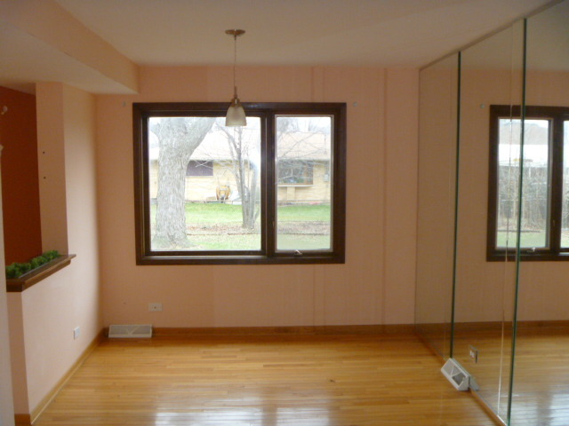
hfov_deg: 52.6
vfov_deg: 40.7
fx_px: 575
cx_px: 284
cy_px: 213
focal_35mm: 35
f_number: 3.5
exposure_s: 1/30
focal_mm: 6.3
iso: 250
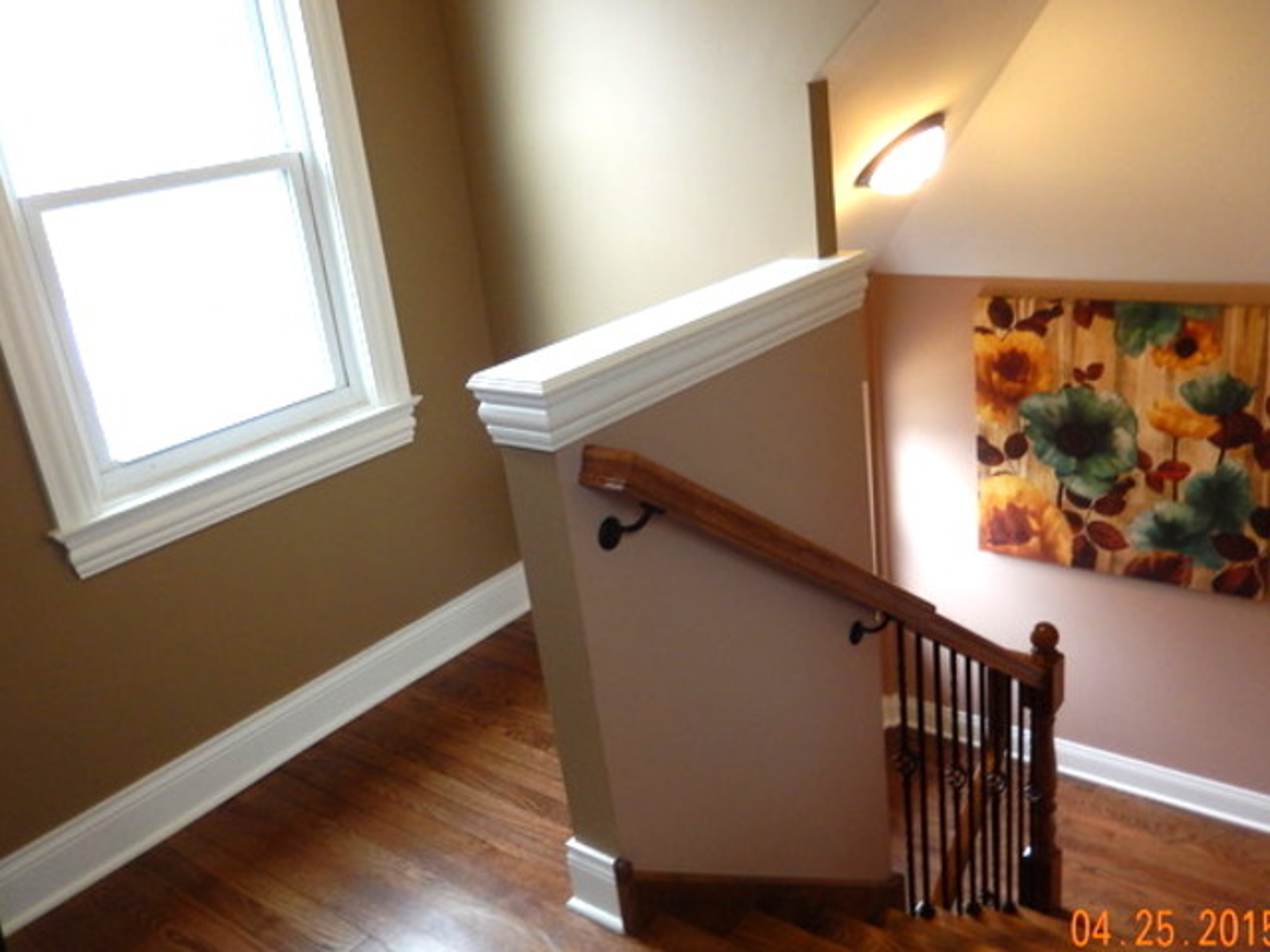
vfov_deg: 54.9
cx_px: 635
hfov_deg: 69.4
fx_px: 917
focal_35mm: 25
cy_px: 476
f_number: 3.4
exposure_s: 1/30
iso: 180
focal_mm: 4.5
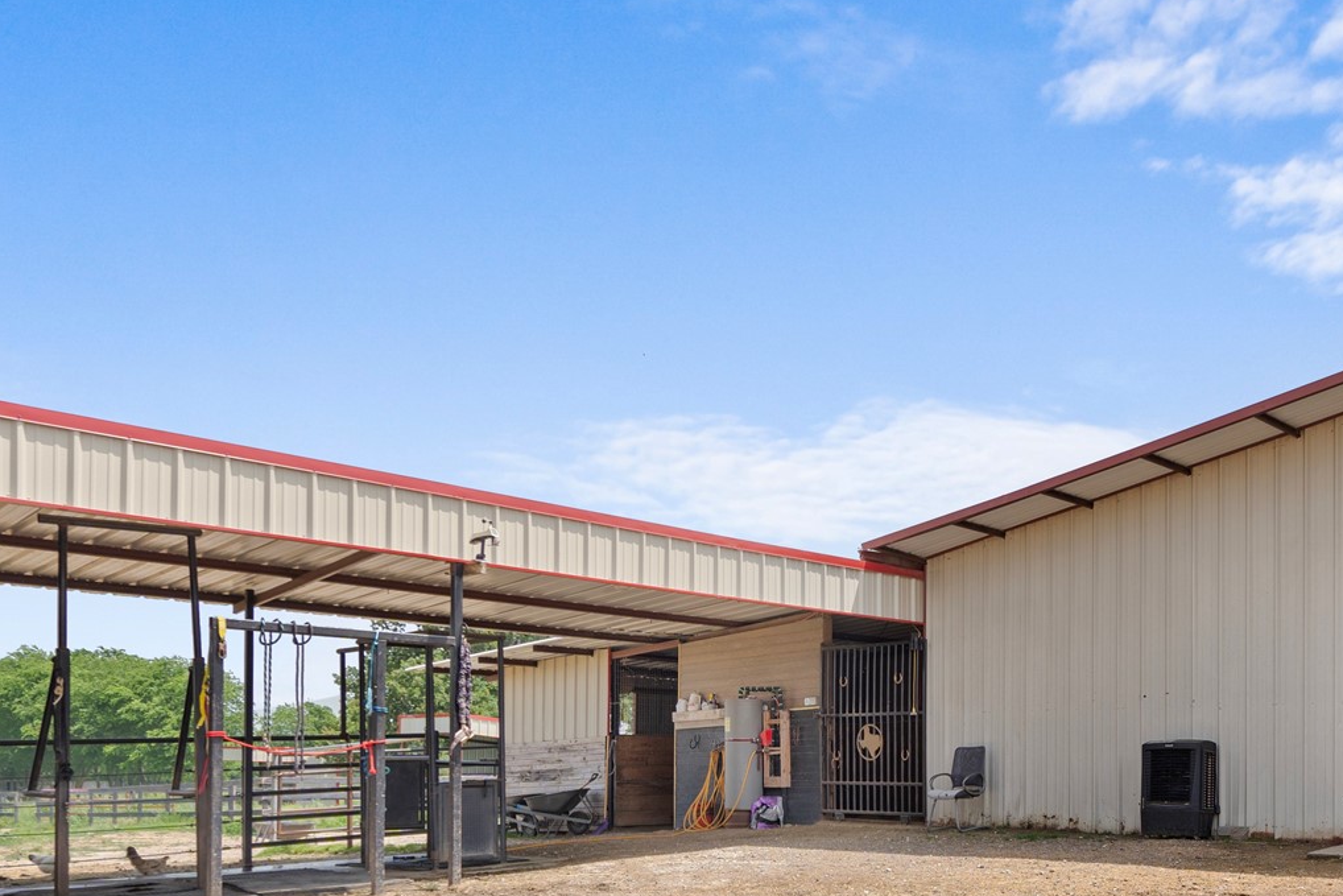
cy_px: 789
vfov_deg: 38.6
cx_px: 967
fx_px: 1194
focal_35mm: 32
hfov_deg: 56.5
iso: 100
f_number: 2.8
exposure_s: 1/1000
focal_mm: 10
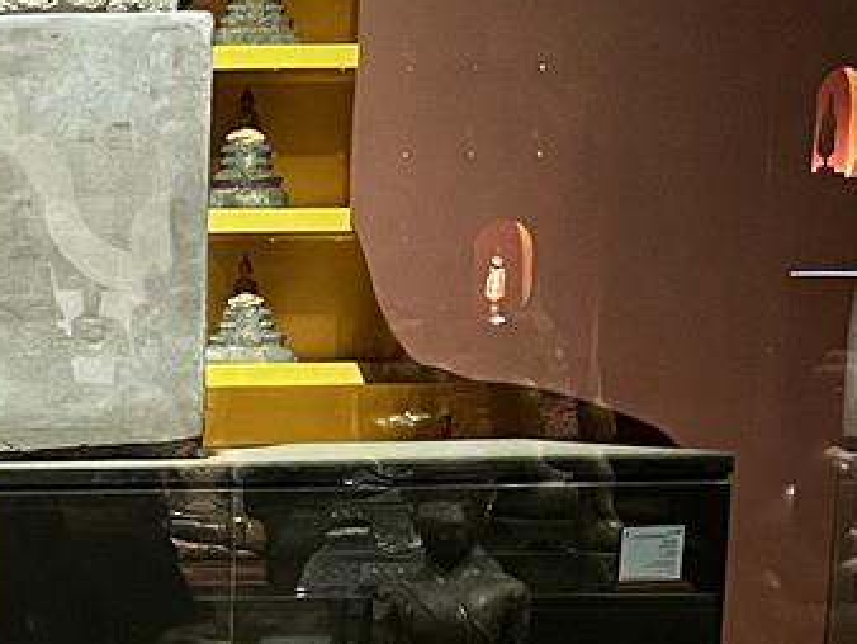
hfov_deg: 15.5
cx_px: -112
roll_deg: +0.9
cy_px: 1291
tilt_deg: -16.6
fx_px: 3047
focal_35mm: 123
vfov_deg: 11.0
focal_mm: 5.7
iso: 500
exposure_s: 1/25
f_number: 1.5
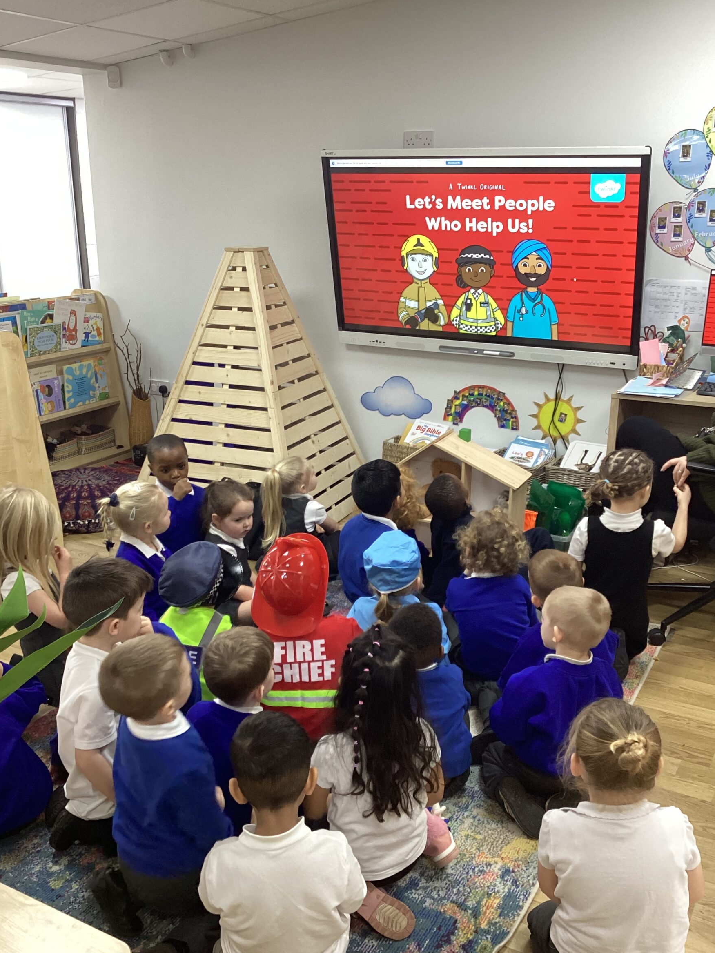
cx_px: 352
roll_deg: +0.0
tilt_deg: -19.8
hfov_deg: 41.8
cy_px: 518
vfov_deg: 53.9
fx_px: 936
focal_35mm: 34
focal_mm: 3.3
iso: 250
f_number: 2.4
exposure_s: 1/50
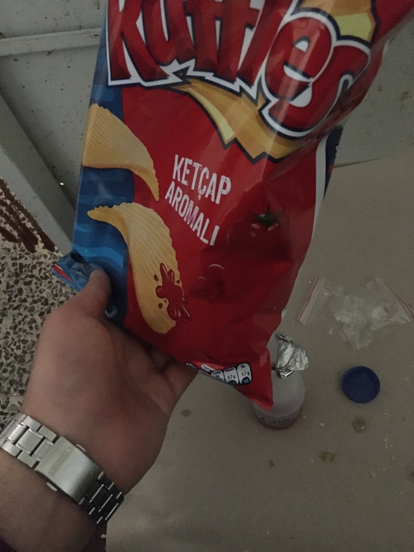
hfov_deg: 48.2
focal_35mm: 29
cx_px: 207
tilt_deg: -61.6
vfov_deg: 61.7
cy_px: 276
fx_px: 462
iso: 2000
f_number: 2.2
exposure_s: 1/17
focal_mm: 4.15
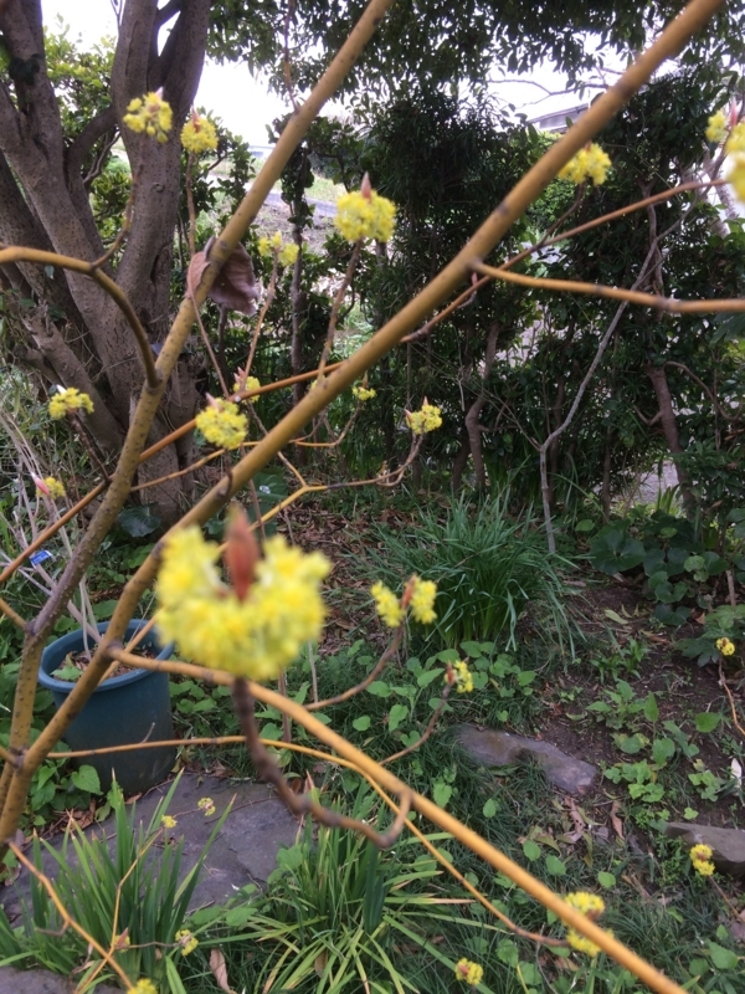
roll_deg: -4.9
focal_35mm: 29
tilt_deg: -21.4
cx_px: 372
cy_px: 497
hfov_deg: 48.2
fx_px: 832
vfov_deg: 61.7
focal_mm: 4.15
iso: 50
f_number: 2.2
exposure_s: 1/120
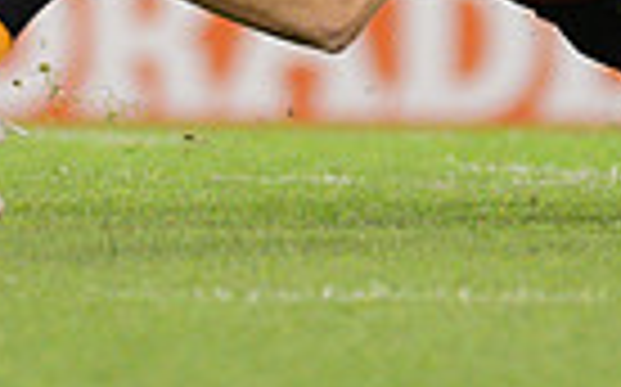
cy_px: -416
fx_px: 30490
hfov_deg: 1.2
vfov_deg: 0.7
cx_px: 122
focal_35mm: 1803
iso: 4500
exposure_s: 1/500
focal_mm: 420
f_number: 4
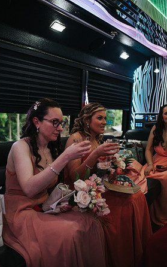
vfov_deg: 54.0
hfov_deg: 35.4
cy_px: 134
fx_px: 262
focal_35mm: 36
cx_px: 81
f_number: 2.8
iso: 1000
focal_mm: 35
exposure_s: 1/320
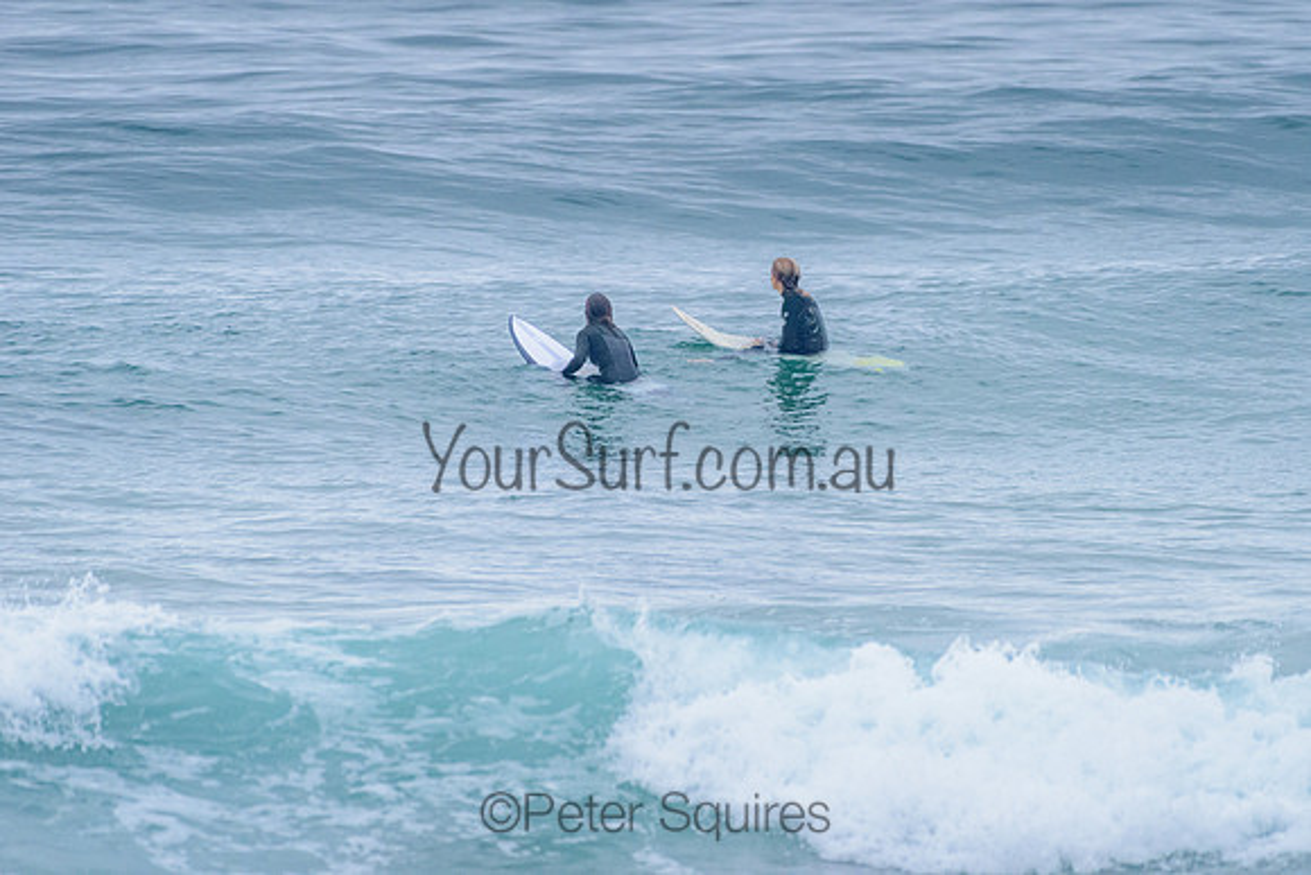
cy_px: 339
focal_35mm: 613
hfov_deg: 3.4
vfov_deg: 2.2
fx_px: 22322
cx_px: 774
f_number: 5.6
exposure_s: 1/2000
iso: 2000
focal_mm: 500
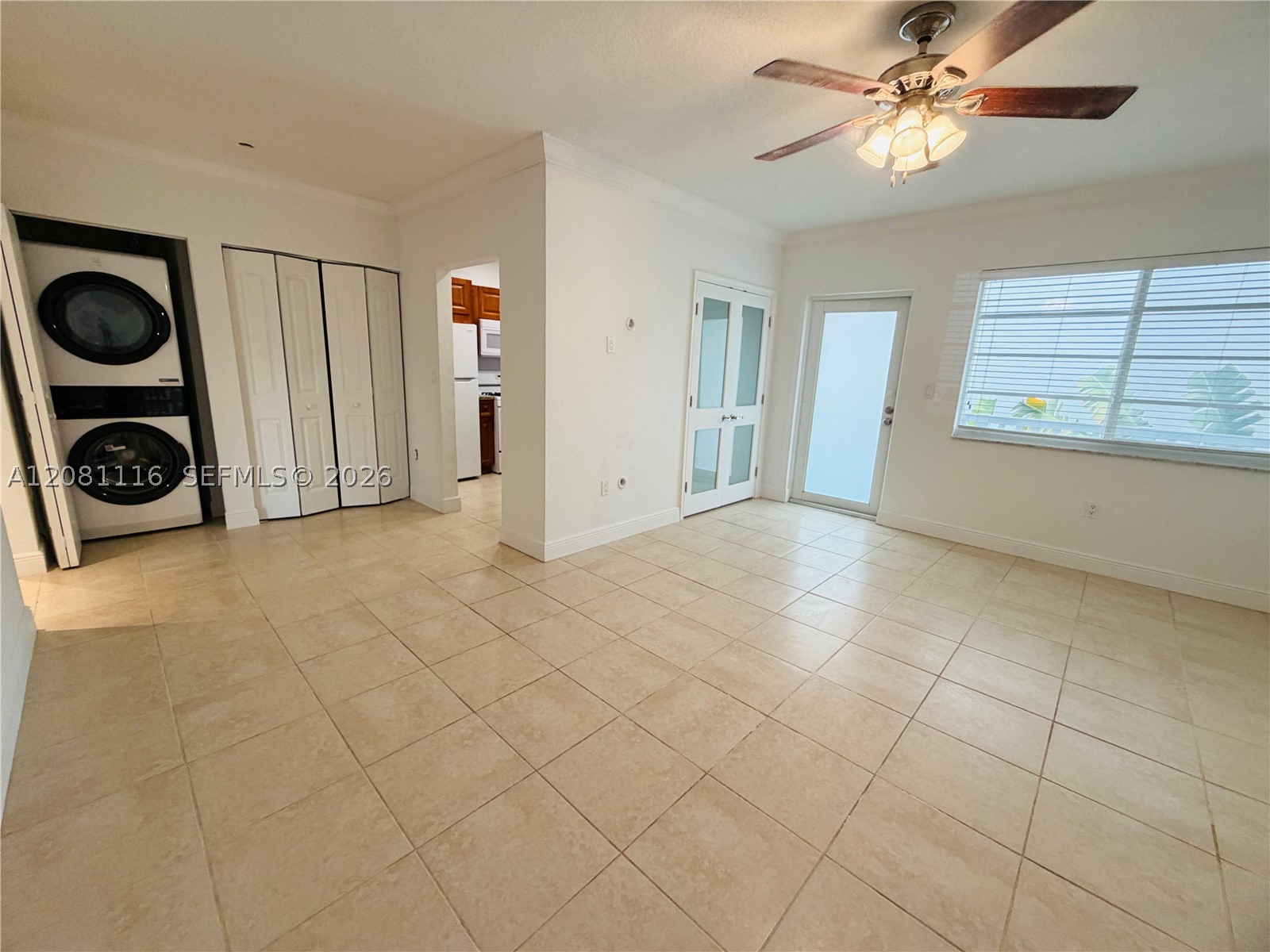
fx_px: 514
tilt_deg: -13.2
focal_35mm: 14
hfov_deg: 102.1
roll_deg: -1.9
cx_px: 635
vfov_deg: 85.7
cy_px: 476
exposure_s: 1/60
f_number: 2.2
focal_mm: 2.22
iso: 200
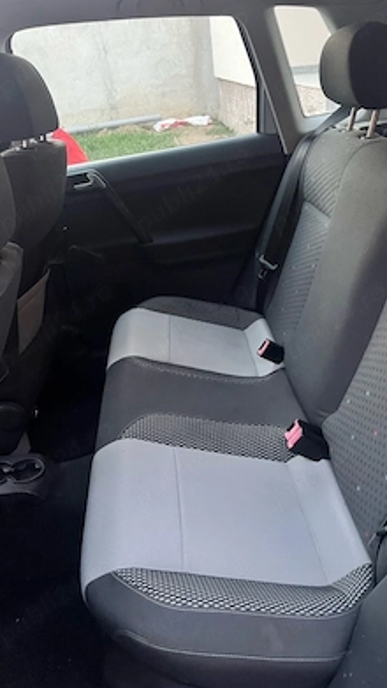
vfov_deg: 66.1
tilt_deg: -27.9
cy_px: 348
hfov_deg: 40.1
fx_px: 529
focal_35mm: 29
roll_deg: +5.8
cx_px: 227
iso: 640
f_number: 1.6
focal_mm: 5.1
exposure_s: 1/31
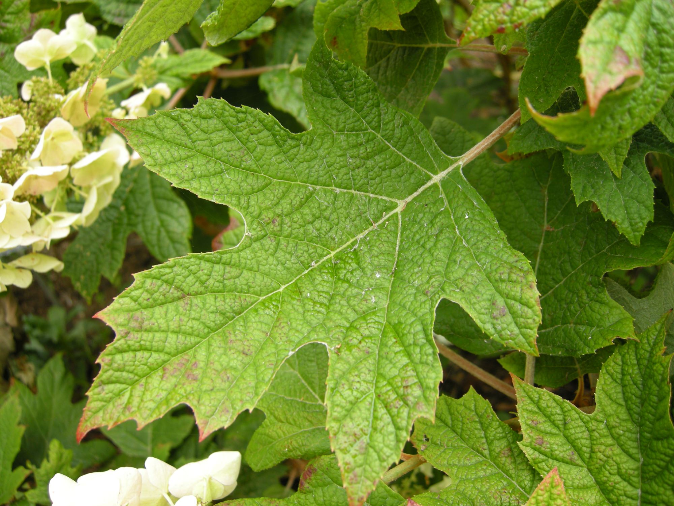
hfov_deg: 52.6
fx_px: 681
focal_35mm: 35
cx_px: 337
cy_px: 253
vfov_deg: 40.7
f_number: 3
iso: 64
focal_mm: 7.5
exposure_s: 1/67.4
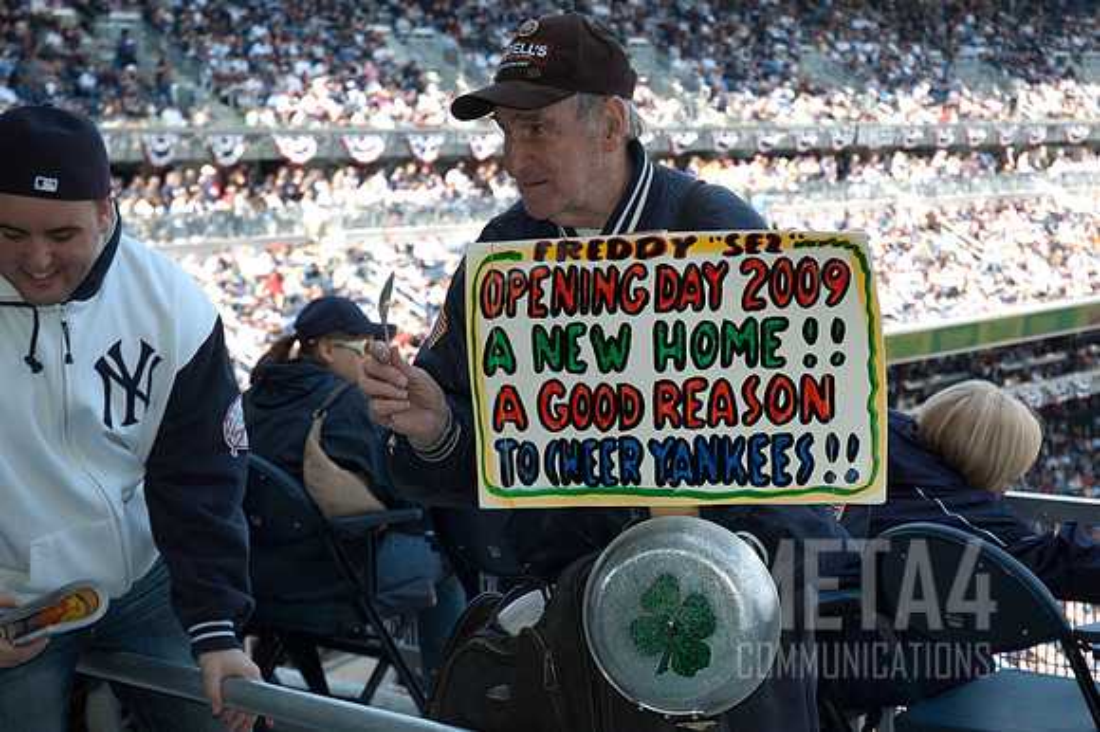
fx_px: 2533
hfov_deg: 24.5
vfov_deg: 16.4
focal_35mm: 83
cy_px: 398
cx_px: 620
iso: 640
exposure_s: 1/500
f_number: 5.6
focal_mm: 46
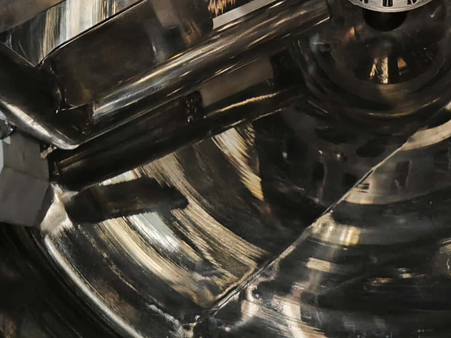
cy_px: -142
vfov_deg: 17.9
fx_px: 977
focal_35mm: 75
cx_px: 377
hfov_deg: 25.4
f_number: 1.8
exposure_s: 1/9.09
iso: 6400
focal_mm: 5.43
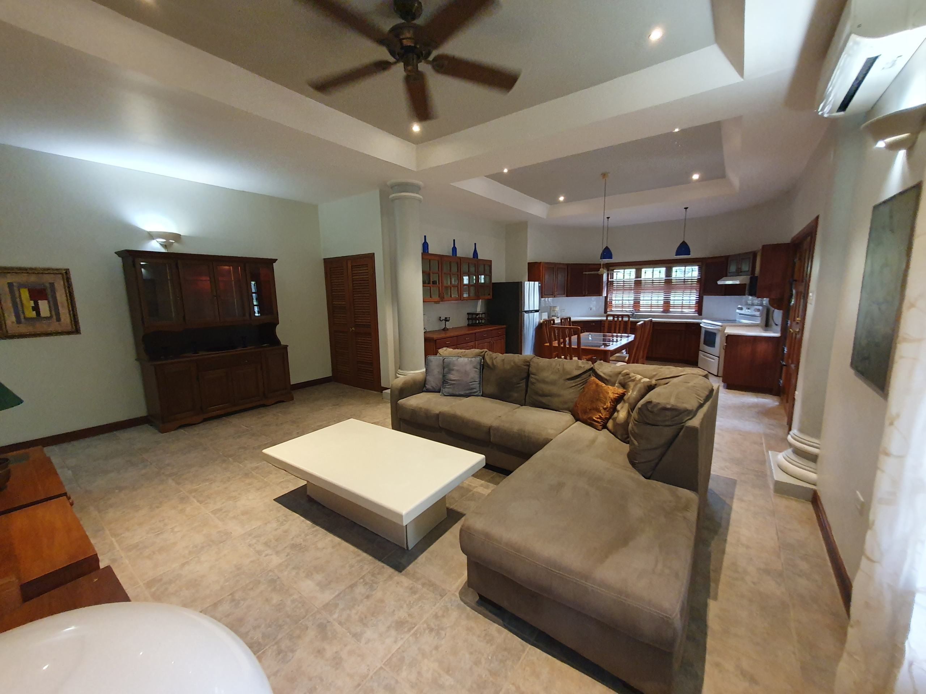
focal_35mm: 13
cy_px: 347
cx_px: 463
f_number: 2.2
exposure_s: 1/30
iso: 500
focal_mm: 1.8
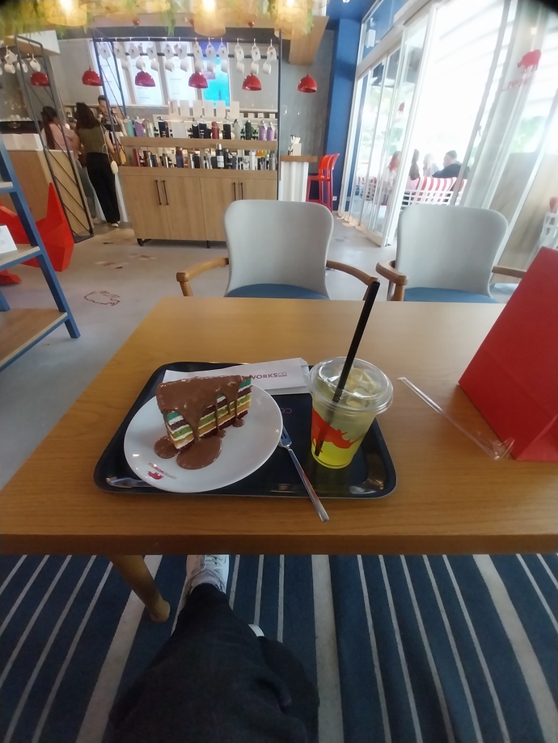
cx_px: 279
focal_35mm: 13
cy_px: 372
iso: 200
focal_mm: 1.3
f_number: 2.2
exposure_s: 1/33
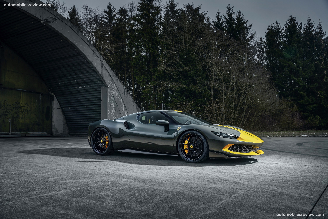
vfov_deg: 40.9
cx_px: 164
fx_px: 293
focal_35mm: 32
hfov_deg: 58.4
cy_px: 110
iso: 50
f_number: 5
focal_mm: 32.2
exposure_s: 1/200
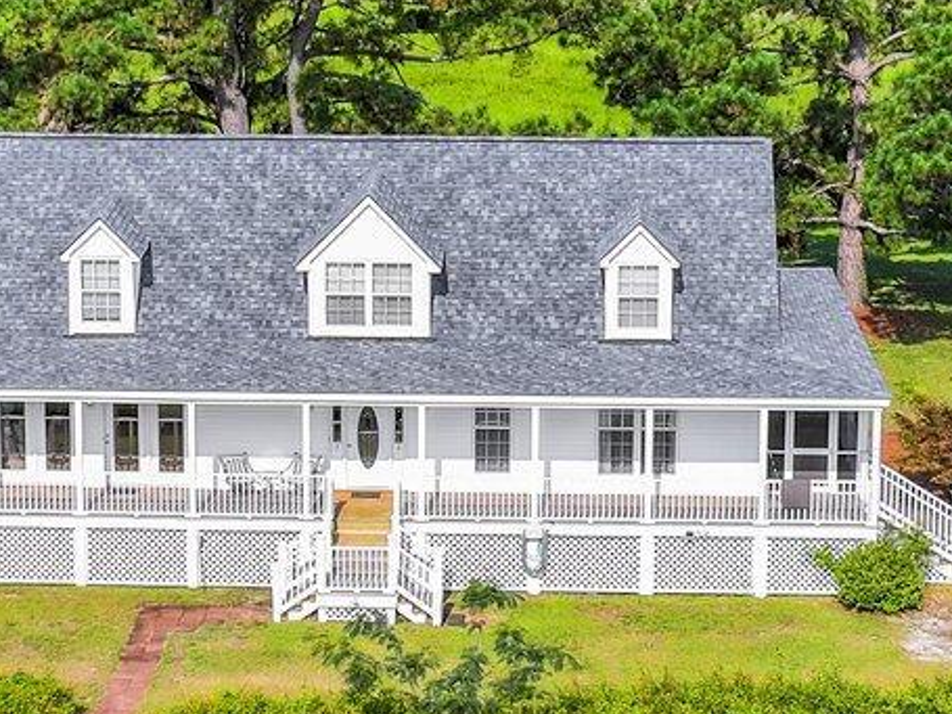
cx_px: 356
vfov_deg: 13.7
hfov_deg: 18.2
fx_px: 2969
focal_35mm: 108
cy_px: 354
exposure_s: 1/1600
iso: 100
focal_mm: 12.29
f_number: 2.8
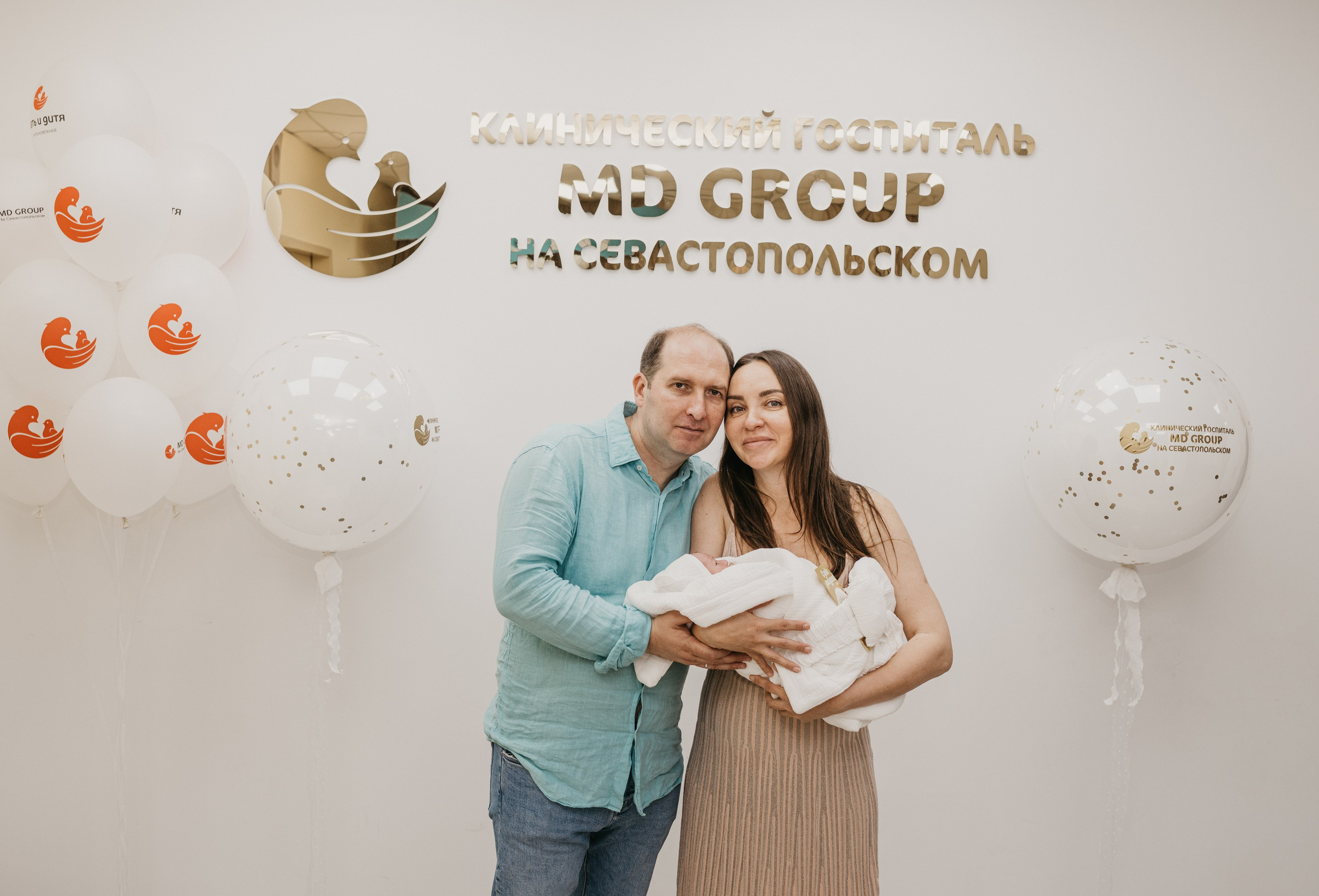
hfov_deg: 49.1
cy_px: 472
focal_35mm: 39
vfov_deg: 34.5
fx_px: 1444
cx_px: 611
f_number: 4.5
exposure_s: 1/160
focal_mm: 35
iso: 400
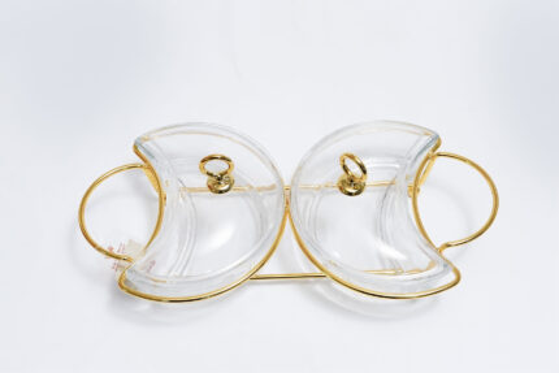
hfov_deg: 36.2
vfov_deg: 24.6
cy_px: 186
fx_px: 854
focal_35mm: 55
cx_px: 280
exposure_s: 1/125
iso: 3200
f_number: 10
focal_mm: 37
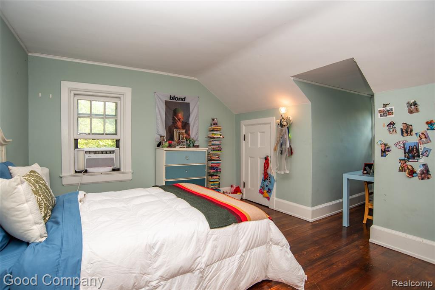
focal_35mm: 18
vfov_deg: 67.4
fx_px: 218
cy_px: 145
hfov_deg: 90.0
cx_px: 218
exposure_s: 1/60
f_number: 8
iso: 200
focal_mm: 18
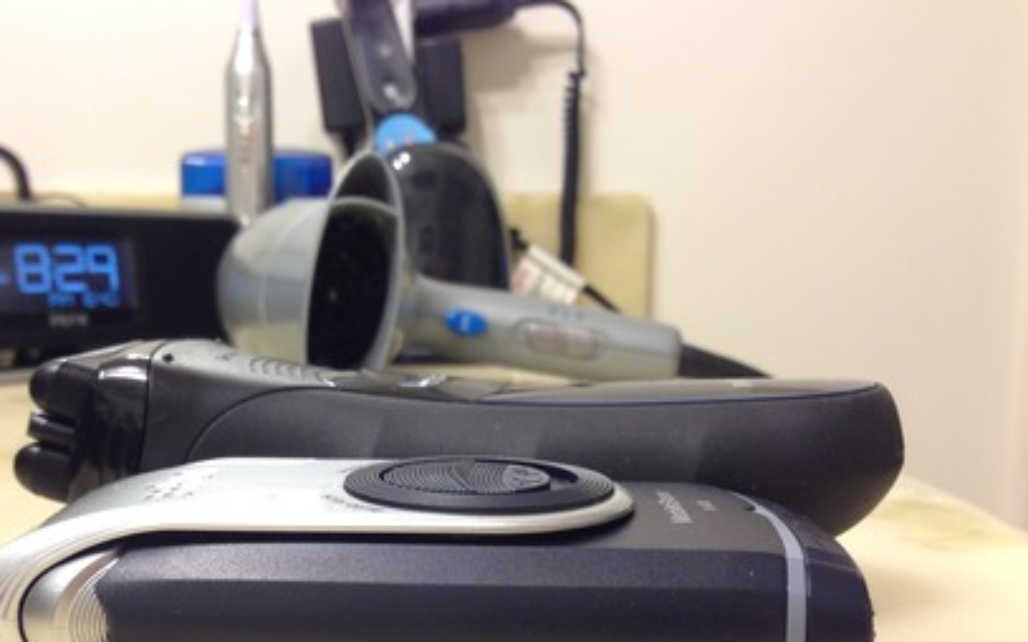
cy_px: 464
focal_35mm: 43
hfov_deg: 46.0
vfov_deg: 29.5
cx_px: 417
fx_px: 1204
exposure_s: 1/20
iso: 80
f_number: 2.4
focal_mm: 4.13
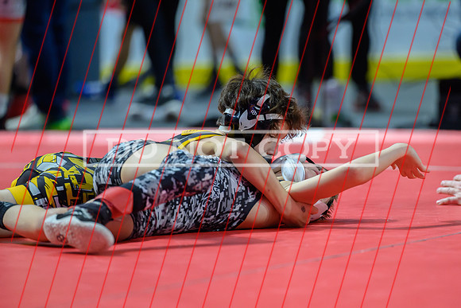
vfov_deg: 5.0
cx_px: 297
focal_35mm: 274
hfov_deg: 7.5
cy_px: 183
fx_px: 3512
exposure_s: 1/800
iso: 3200
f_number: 2.8
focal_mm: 200
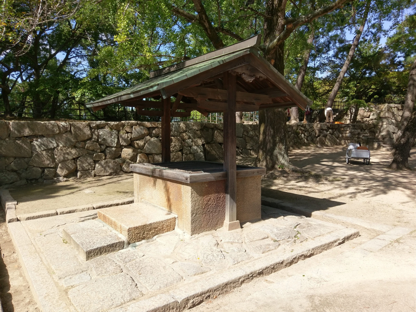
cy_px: 156
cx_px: 208
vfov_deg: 53.1
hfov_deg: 67.3
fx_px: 312
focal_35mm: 26
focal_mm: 4.58
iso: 100
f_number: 1.8
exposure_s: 1/1846
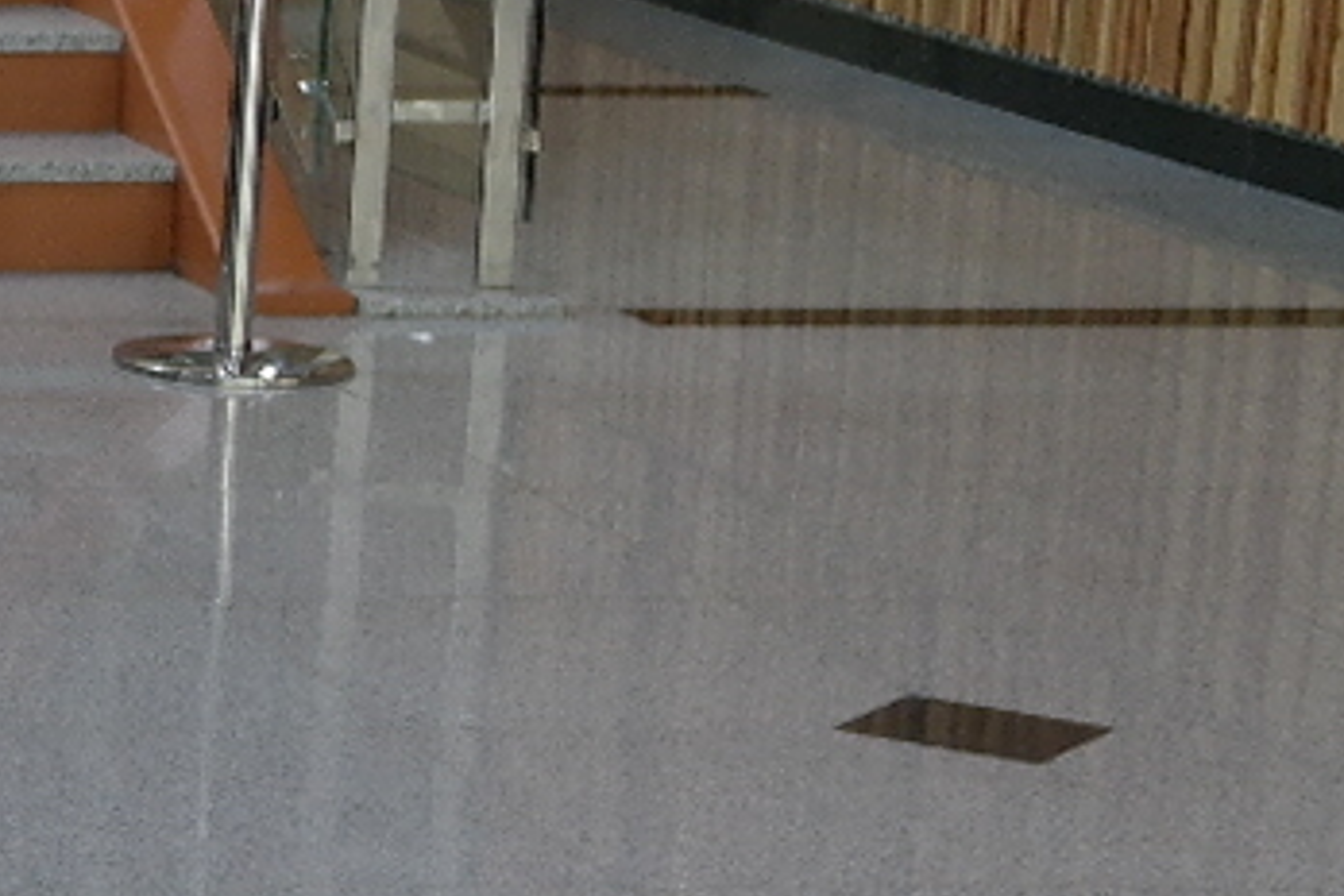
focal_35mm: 149
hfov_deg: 11.8
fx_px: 5562
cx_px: -1638
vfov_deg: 9.2
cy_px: 409
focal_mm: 20
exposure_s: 1/40
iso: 400
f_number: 3.5
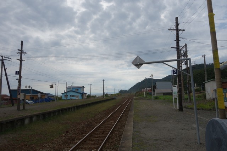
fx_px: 177
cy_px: 76
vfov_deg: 46.4
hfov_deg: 65.5
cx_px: 114
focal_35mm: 28
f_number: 6.3
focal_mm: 10.4
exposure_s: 1/800
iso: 125
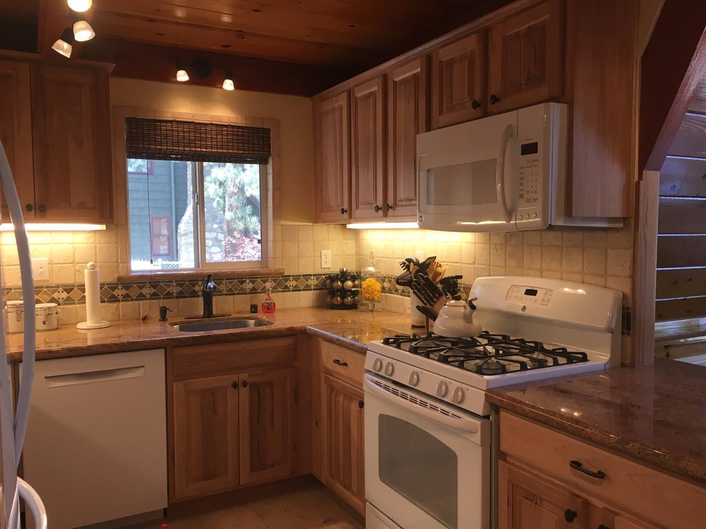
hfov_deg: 61.7
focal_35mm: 29
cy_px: 264
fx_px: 591
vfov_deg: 48.2
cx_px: 353
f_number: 2.2
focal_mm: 4.15
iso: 25
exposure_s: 1/30
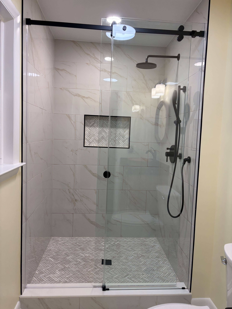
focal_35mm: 26
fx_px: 232
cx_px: 116
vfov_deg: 67.3
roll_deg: -3.2
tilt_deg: -4.8
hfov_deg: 53.1
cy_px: 154
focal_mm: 5.96
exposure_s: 1/120
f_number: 1.6
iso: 125
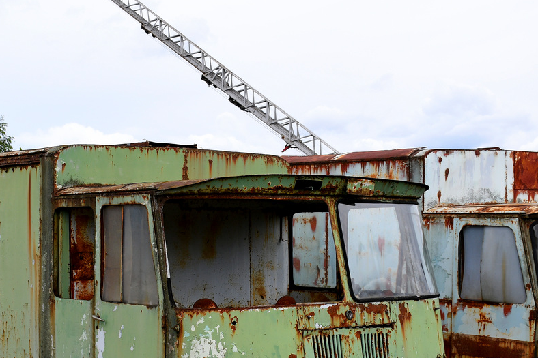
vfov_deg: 20.4
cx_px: 191
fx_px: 986
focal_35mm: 66
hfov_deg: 30.4
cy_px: 277
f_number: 6.3
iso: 200
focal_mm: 27
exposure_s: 1/640
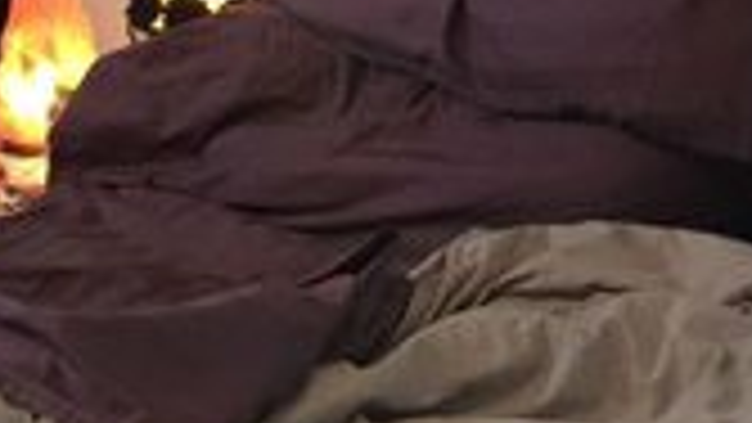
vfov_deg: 9.7
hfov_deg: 17.6
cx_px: 585
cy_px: -234
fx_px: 2413
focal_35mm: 121
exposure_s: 1/30
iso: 125
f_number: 2.2
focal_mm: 4.15
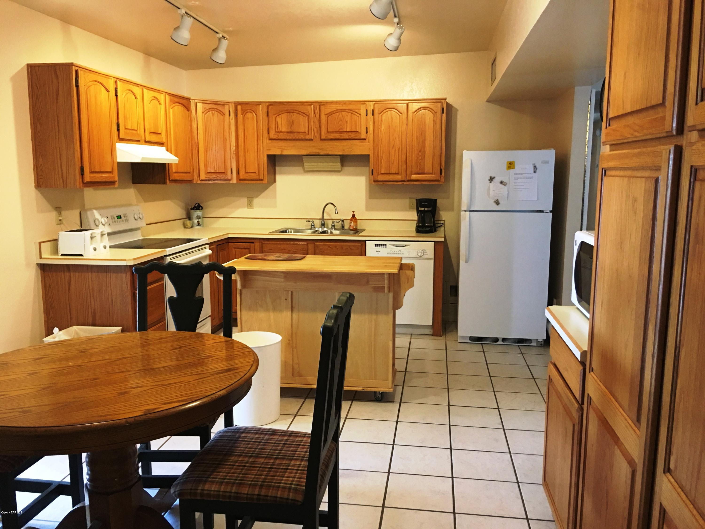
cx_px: 352
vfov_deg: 48.2
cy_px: 264
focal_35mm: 29
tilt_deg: -7.6
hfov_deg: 61.7
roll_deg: +0.1
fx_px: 591
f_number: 2.2
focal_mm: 4.15
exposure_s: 1/15
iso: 100
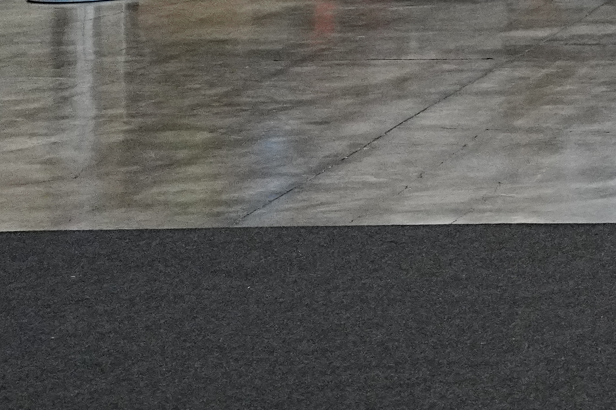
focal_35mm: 162
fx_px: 2771
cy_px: -503
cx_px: 1294
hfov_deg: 11.3
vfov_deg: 8.0
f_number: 5.6
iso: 2000
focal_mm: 35
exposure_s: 1/60
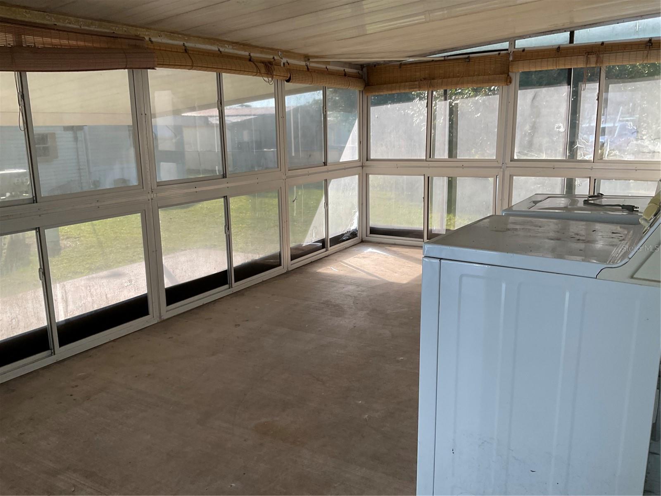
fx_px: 554
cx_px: 330
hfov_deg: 61.7
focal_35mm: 29
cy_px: 248
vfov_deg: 48.2
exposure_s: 1/120
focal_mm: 3
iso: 32
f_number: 1.8
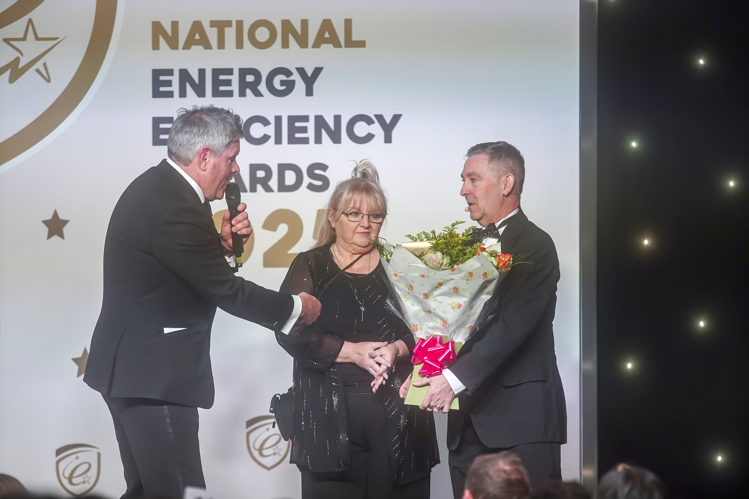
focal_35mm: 400
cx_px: 374
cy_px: 250
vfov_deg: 3.4
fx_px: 8322
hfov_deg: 5.2
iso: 2000
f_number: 3.2
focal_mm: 400
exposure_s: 1/1000
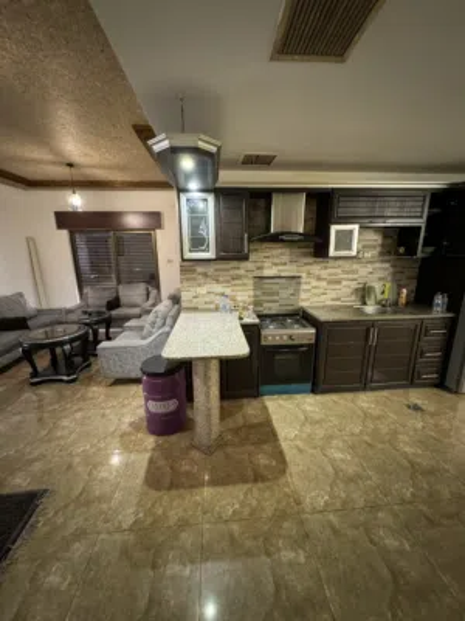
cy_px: 310
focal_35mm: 14
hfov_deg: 85.7
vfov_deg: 102.1
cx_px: 232
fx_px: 251
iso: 1000
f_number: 2.2
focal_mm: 2.22
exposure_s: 1/33
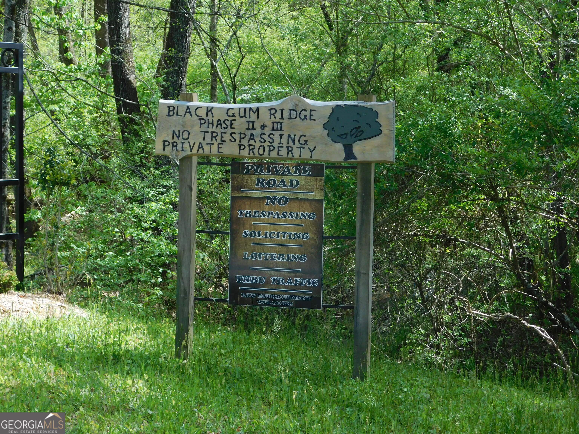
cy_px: 217
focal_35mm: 71
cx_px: 290
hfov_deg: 27.4
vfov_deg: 20.7
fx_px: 1188
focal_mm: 12.6
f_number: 4.3
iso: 125
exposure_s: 1/200
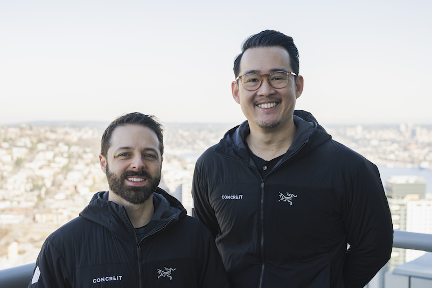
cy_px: 173
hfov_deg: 36.9
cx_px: 209
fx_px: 648
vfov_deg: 25.0
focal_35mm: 54
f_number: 4
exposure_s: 1/250
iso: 100
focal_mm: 43
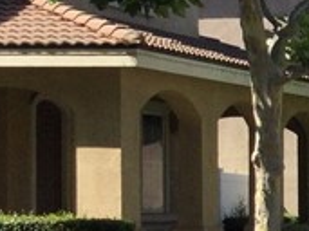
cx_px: 829
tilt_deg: -2.5
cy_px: 206
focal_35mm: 186
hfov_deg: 9.1
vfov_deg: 8.0
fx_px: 1659
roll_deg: -1.0
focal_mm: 3.3
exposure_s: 1/895
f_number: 2.4
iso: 25
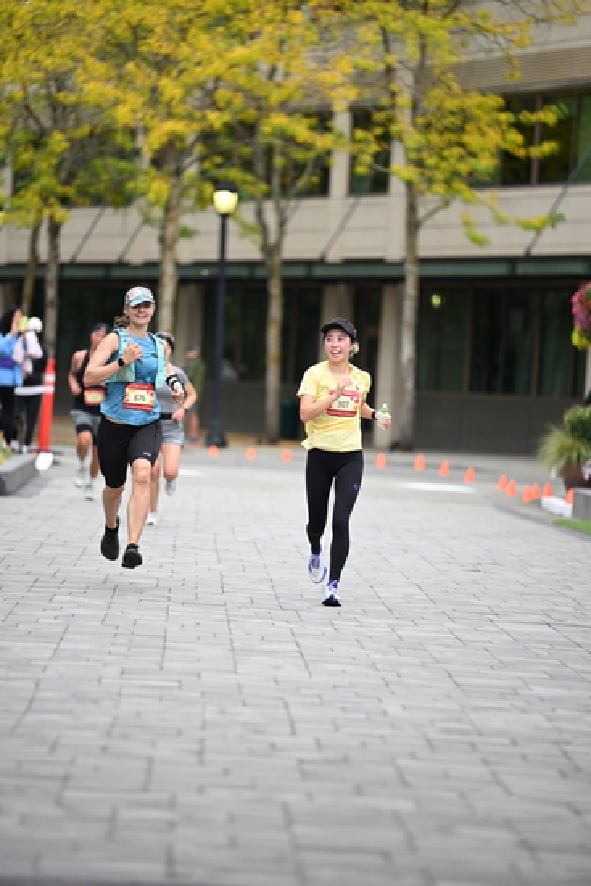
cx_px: 296
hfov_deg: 7.9
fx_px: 4306
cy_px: 443
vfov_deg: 11.7
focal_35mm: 175
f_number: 2.8
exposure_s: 1/2000
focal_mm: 175
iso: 640
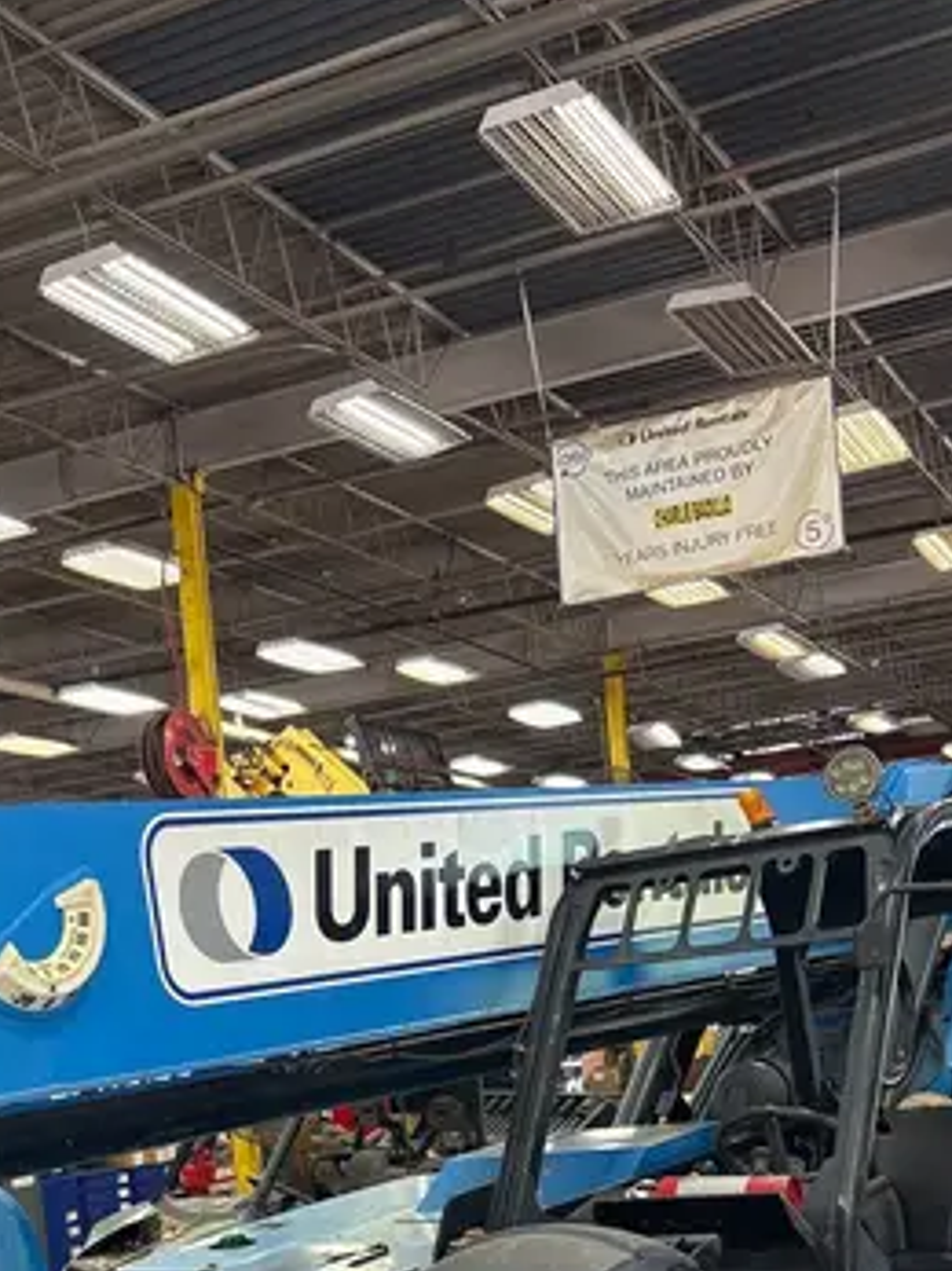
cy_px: 1170
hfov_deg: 26.4
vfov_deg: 33.0
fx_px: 2018
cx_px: 322
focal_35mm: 55
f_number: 1.6
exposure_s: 1/120
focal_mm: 5.96
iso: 125
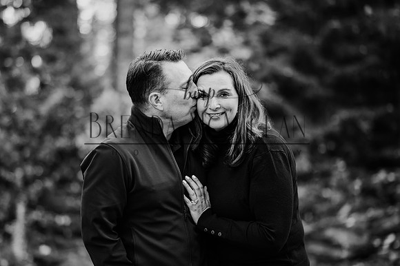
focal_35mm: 96
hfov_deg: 21.3
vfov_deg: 14.3
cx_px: 175
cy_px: 129
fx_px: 1062
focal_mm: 85
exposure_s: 1/800
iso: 500
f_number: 1.8
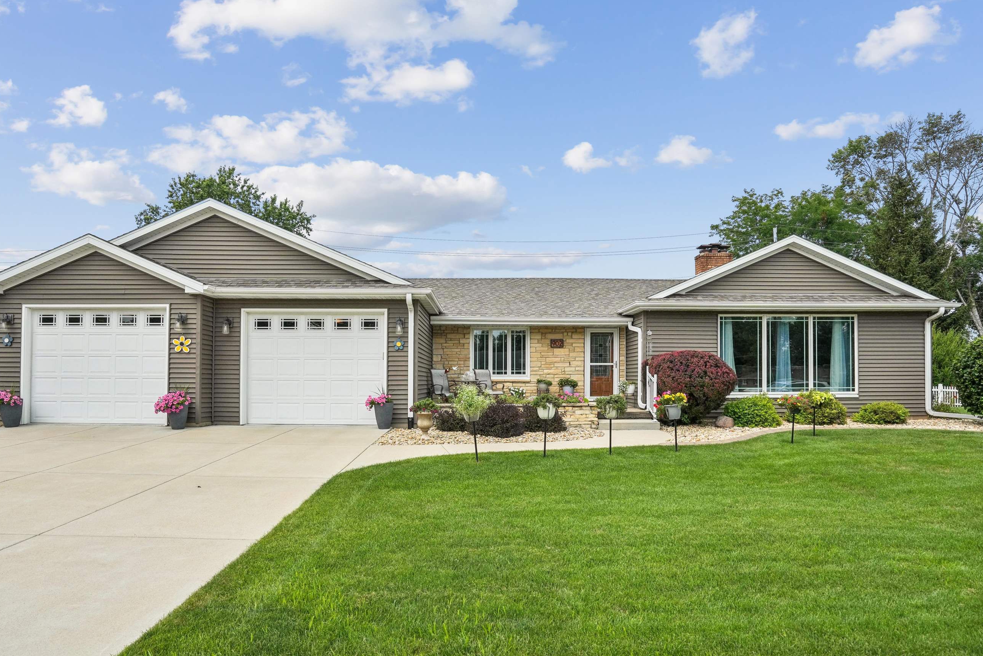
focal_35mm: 19
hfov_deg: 86.9
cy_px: 279
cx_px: 481
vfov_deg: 64.2
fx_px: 519
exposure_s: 1/1600
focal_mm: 16
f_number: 8
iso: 400
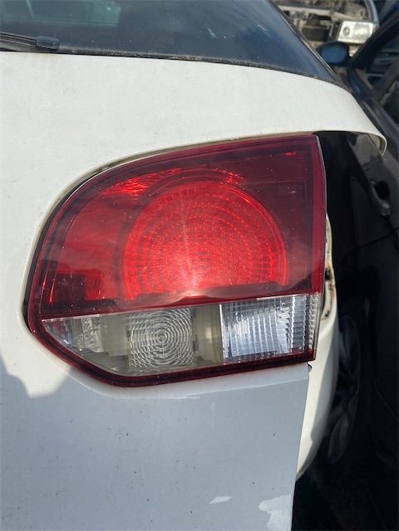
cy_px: 266
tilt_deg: -37.4
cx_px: 200
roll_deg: -2.2
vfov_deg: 67.3
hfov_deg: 53.1
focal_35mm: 26
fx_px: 400
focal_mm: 4.25
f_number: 1.8
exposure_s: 1/3731
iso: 32
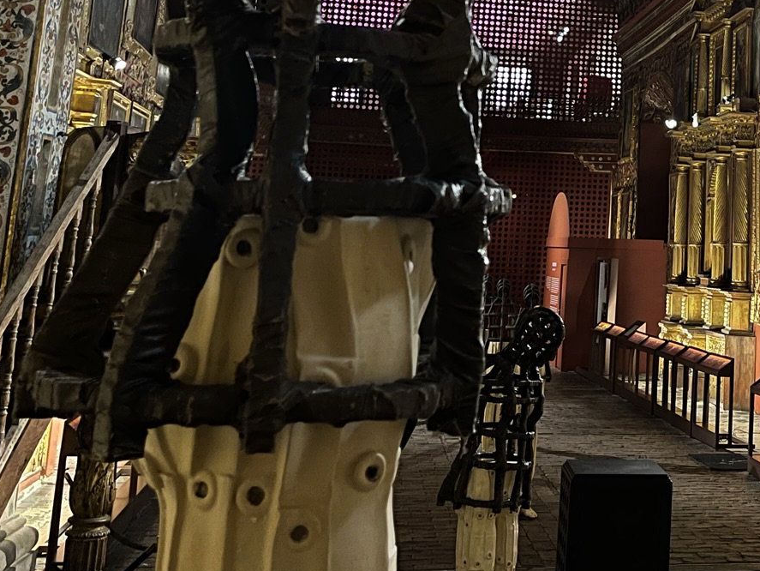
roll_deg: -1.9
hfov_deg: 30.3
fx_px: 1318
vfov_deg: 23.4
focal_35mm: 60
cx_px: 728
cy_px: -8
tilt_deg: +11.6
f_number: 1.6
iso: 640
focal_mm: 5.1
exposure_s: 1/32
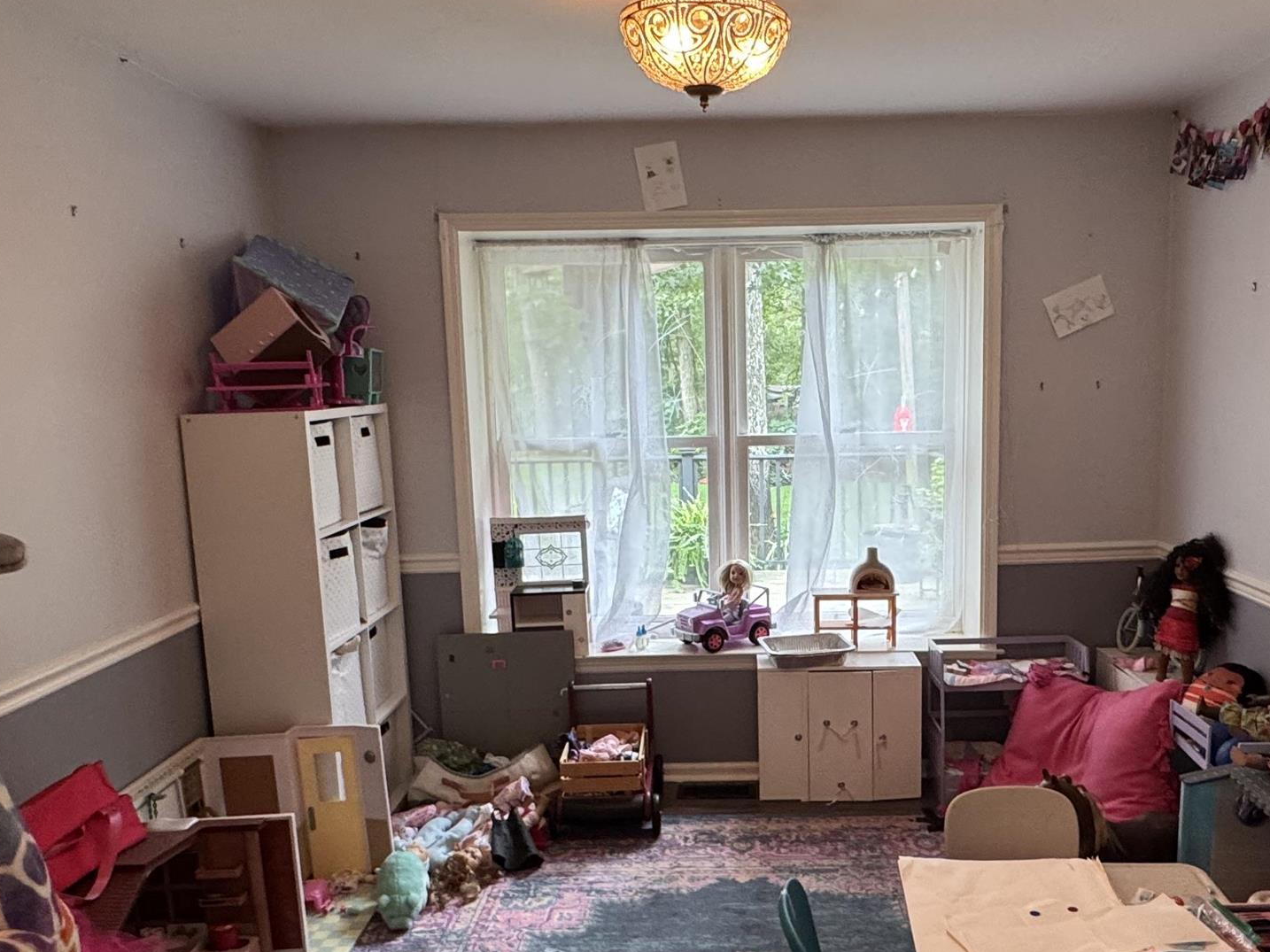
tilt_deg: -9.5
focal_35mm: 30
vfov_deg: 46.7
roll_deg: +1.0
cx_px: 738
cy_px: 531
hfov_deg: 59.6
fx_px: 1100
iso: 250
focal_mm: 2.22
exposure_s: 1/60
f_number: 2.2
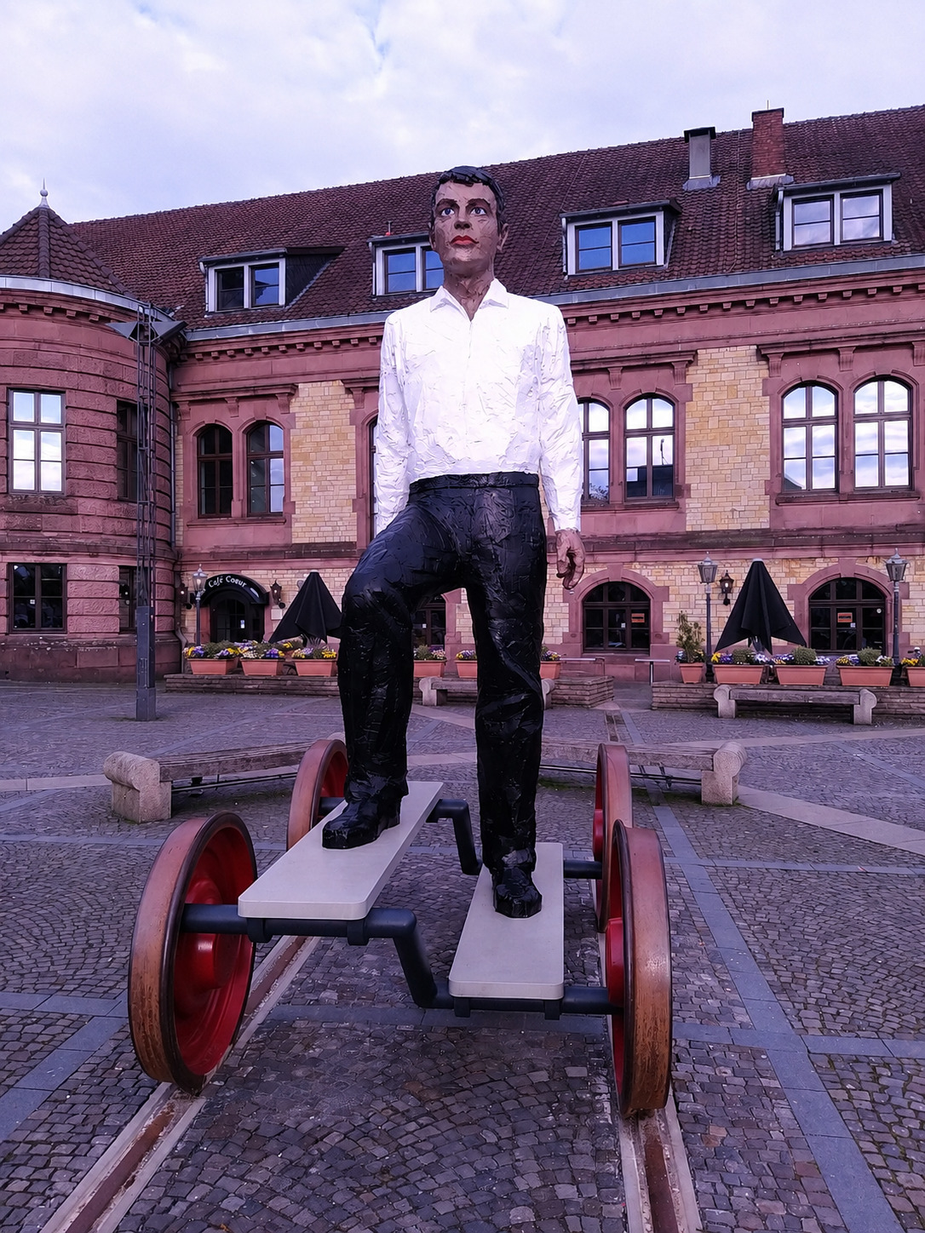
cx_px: 462
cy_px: 616
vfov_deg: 65.3
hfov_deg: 51.4
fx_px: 962
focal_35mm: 27
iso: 50
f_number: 1.7
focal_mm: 3.93
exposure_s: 1/1053
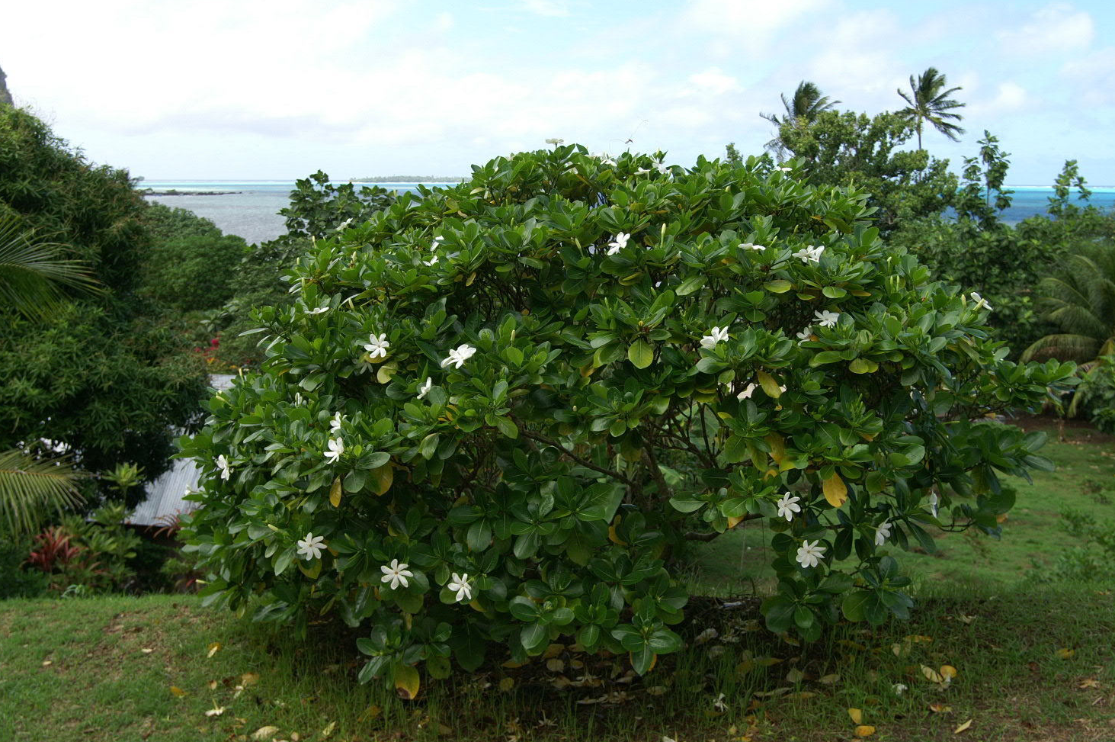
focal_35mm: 37
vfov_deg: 35.9
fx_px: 1145
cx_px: 564
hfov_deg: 51.9
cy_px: 372
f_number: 7.1
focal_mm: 24
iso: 100
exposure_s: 1/250
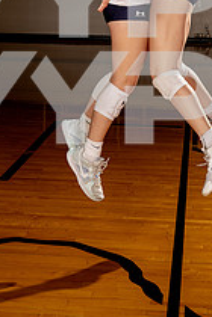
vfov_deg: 21.3
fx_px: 813
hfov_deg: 14.9
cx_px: 111
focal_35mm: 92
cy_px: -8
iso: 100
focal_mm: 43
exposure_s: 1/250
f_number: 5.6
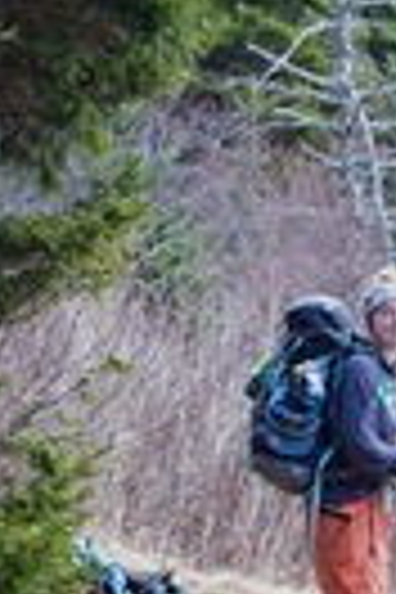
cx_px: 592
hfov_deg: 4.8
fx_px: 4669
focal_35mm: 283
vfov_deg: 7.2
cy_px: 616
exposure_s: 1/40
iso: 400
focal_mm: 48
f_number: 7.1
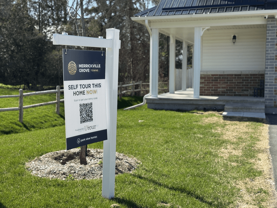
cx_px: 138
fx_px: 384
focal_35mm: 48
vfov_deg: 30.3
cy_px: 104
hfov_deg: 39.7
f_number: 1.78
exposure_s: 1/2415
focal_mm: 6.76
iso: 64
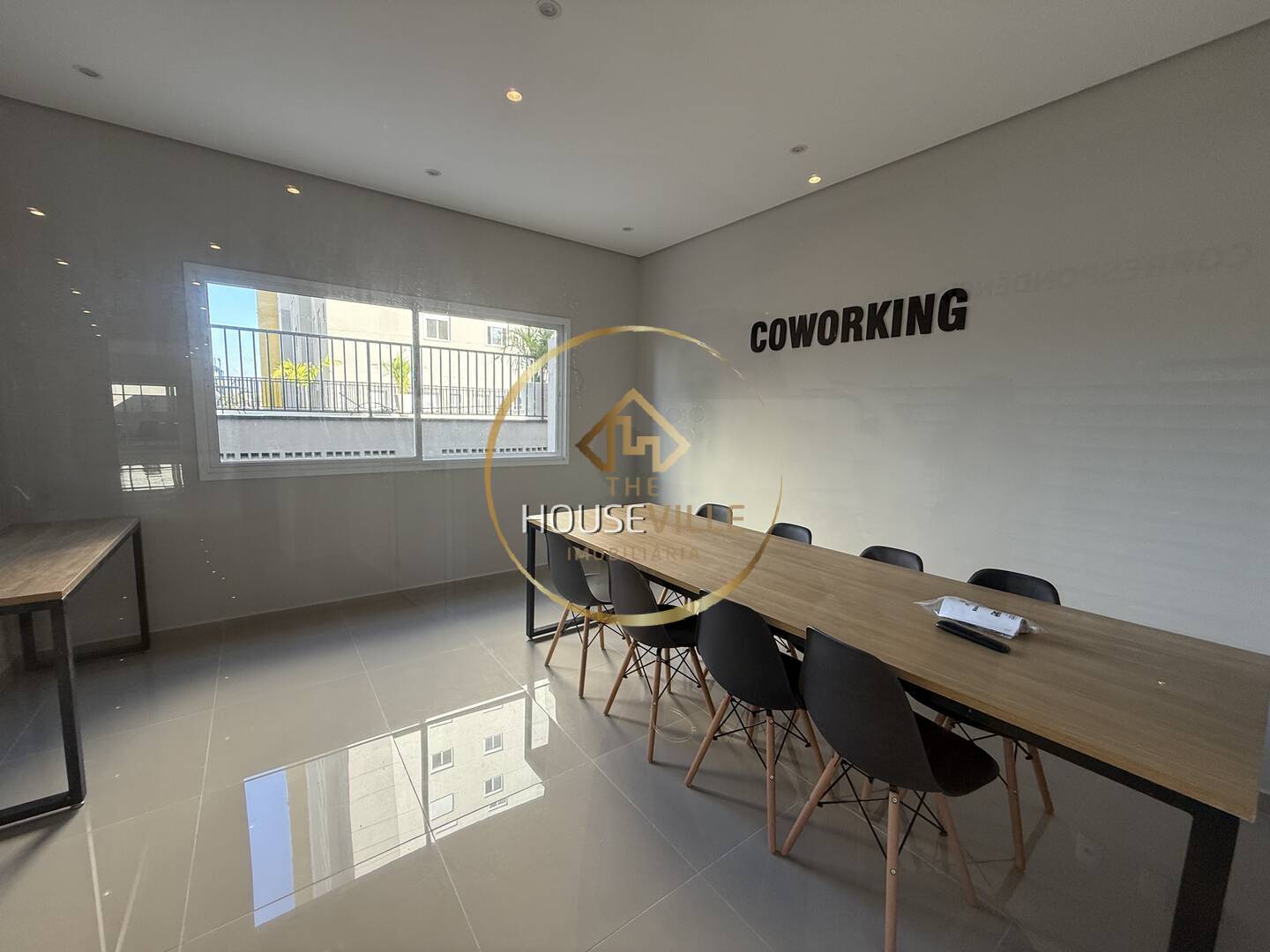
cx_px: 635
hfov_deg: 102.1
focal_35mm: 14
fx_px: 514
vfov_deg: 85.7
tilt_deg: -6.2
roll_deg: -1.2
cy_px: 476
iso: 100
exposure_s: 1/99
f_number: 2.2
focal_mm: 2.22
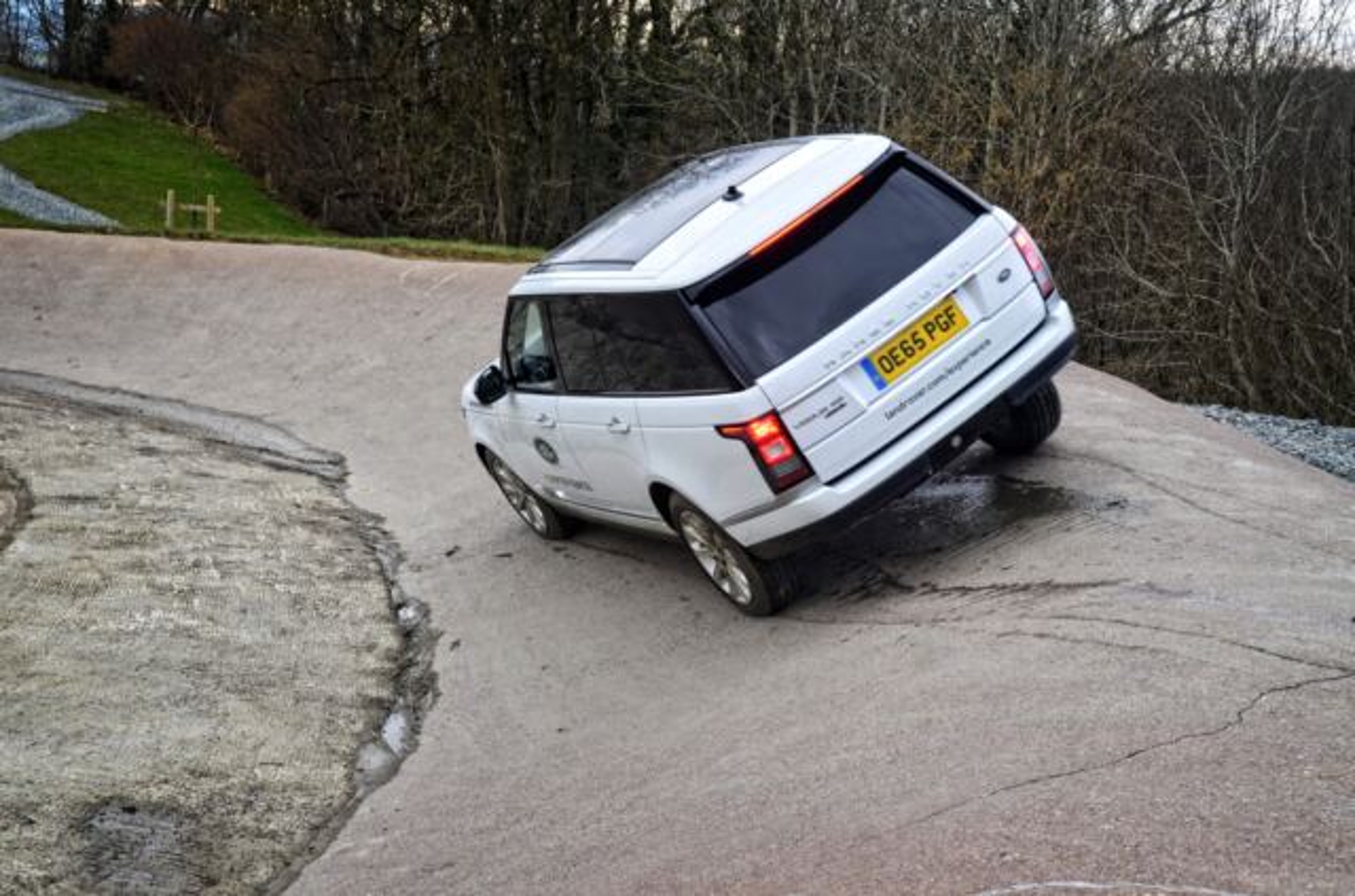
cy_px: 448
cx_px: 678
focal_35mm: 51
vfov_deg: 26.3
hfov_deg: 39.0
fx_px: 1914
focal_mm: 34
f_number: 13
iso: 200
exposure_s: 1/25
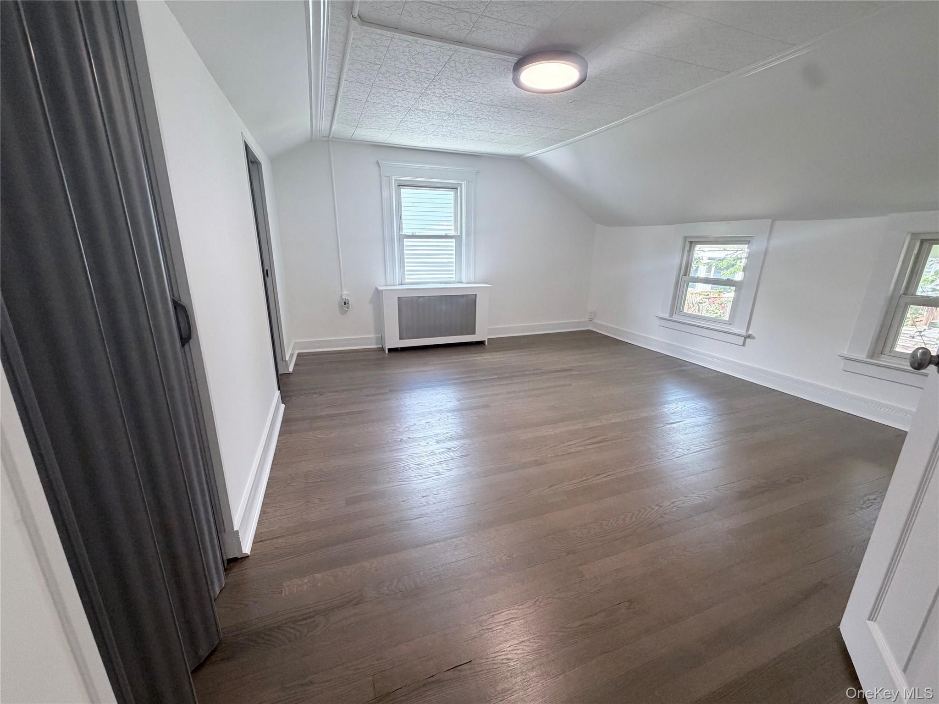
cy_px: 352
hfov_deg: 102.1
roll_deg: +0.2
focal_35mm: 14
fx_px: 380
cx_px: 470
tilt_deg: -16.3
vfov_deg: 85.7
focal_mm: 2.22
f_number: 2.2
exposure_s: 1/120
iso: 250
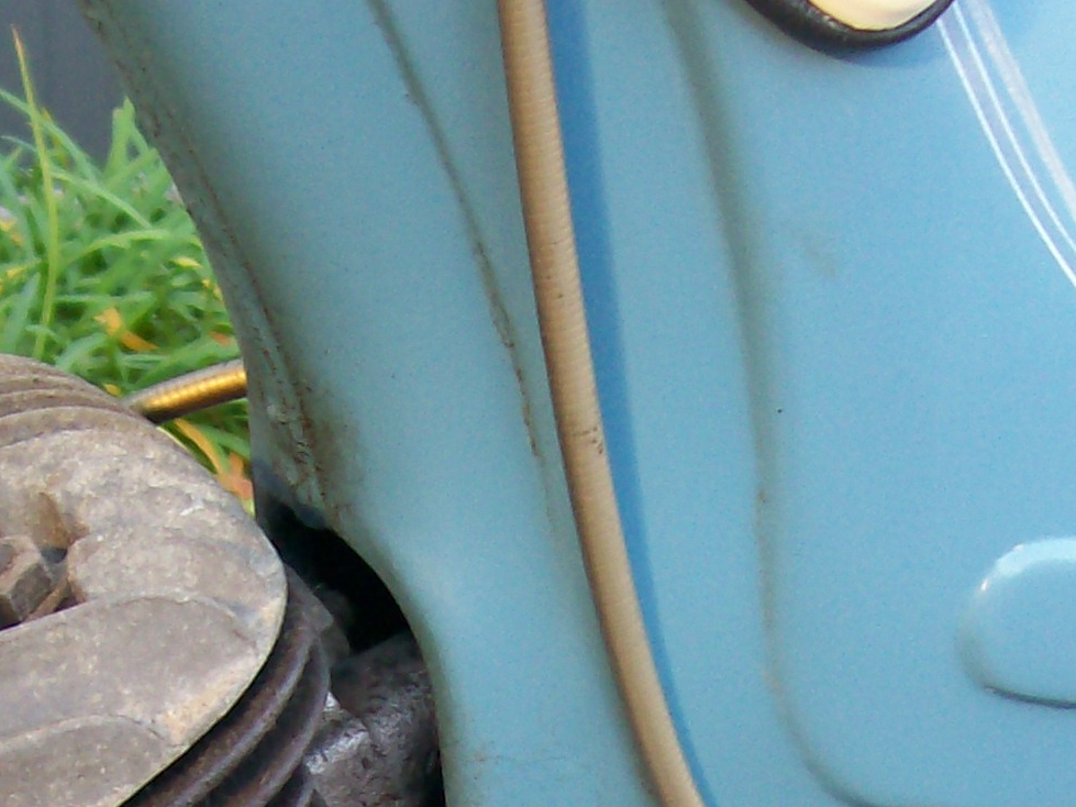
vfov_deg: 12.5
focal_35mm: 113
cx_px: 454
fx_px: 3512
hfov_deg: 17.4
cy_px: 1200
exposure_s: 1/53.4
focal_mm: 6
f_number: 2.7
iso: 80
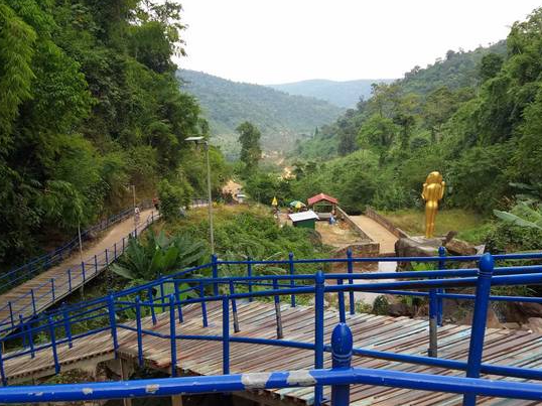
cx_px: 261
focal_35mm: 29
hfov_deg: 61.7
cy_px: 216
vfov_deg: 48.2
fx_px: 454
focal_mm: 3.93
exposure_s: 1/212
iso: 40
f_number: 1.7
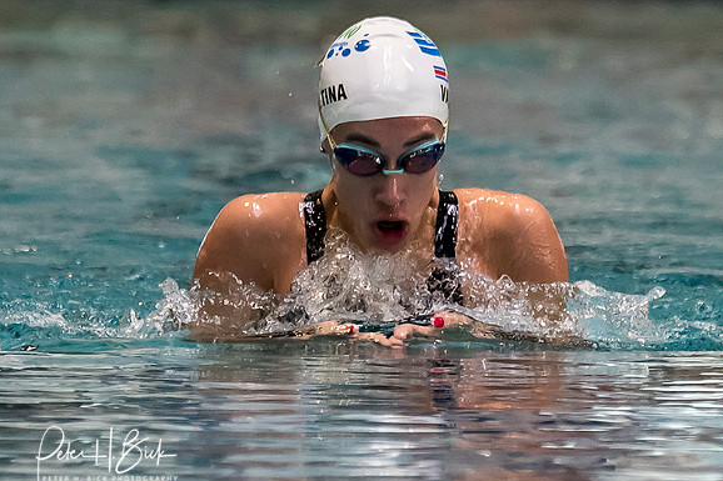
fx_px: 24734
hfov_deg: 1.7
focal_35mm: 1232
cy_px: 246
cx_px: 388
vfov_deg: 1.1
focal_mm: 200
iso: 2500
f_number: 2.8
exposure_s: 1/1000
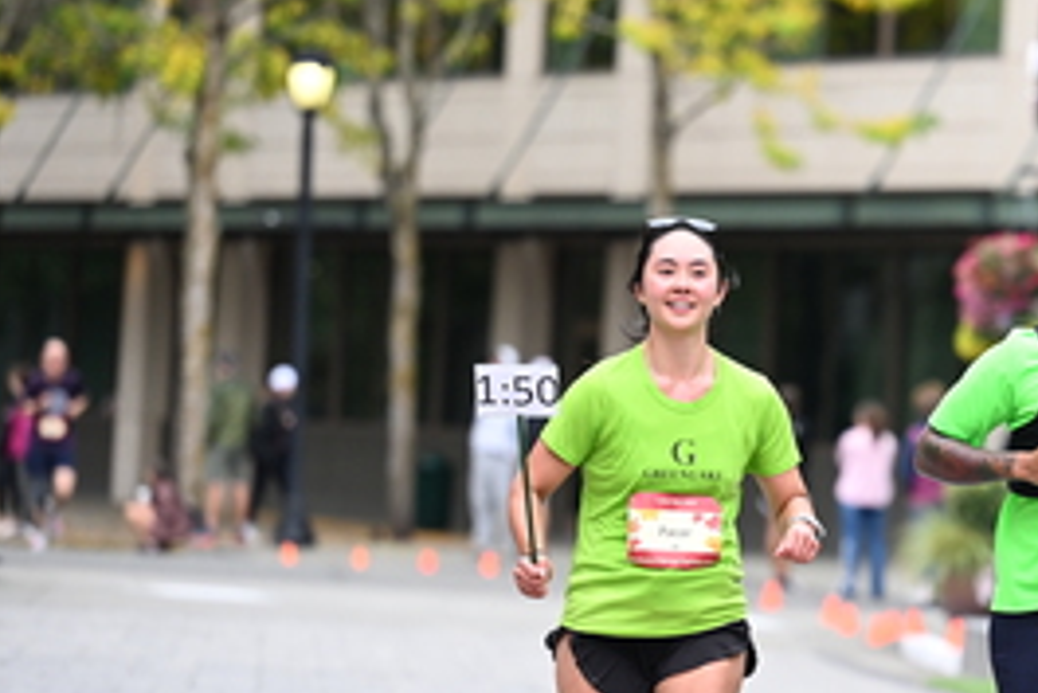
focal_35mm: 291
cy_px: 425
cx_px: 873
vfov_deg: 4.7
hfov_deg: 7.1
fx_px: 8395
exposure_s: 1/2000
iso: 800
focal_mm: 140
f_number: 2.8
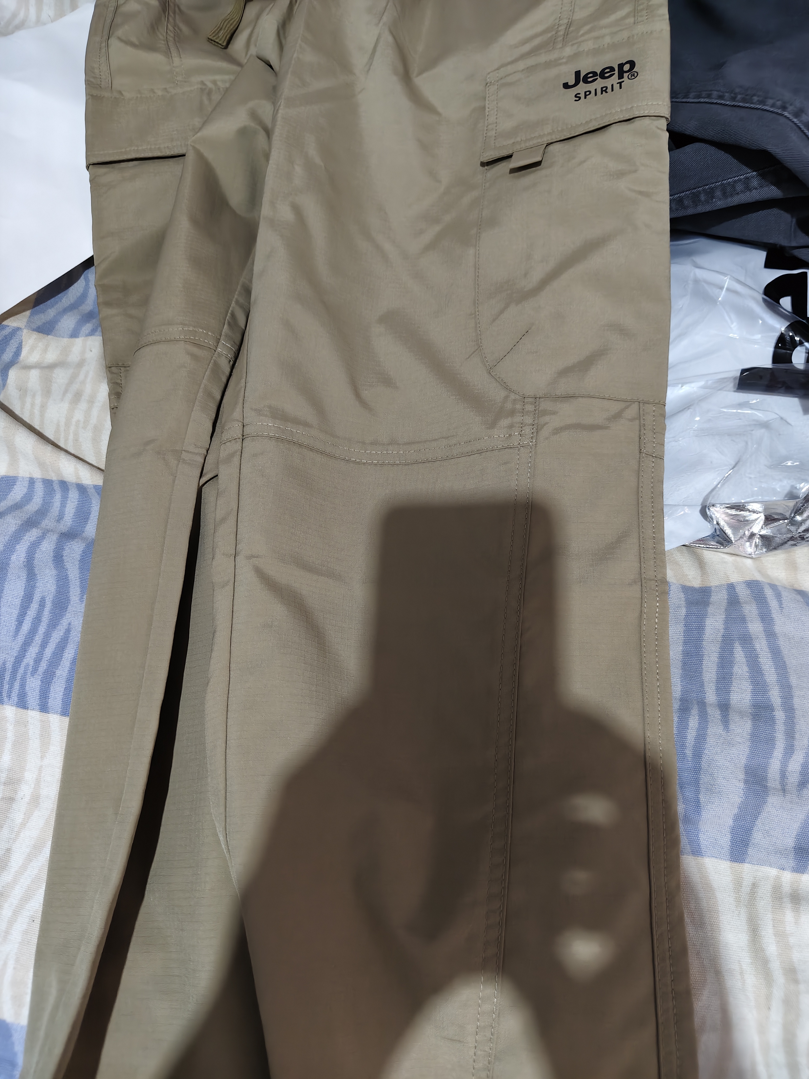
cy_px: 540
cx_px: 404
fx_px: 717
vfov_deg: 73.9
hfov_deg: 58.9
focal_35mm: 23
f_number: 1.88
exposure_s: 1/133
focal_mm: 5.56
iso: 627
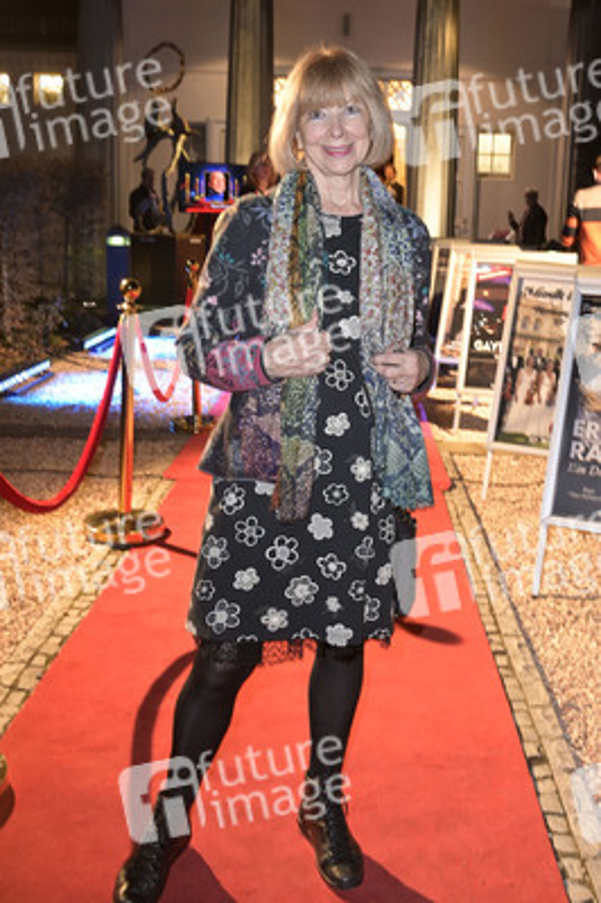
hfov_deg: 41.0
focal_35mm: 32
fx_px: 803
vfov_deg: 58.8
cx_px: 300
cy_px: 452
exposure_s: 1/30
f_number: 7.1
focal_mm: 32
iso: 2500
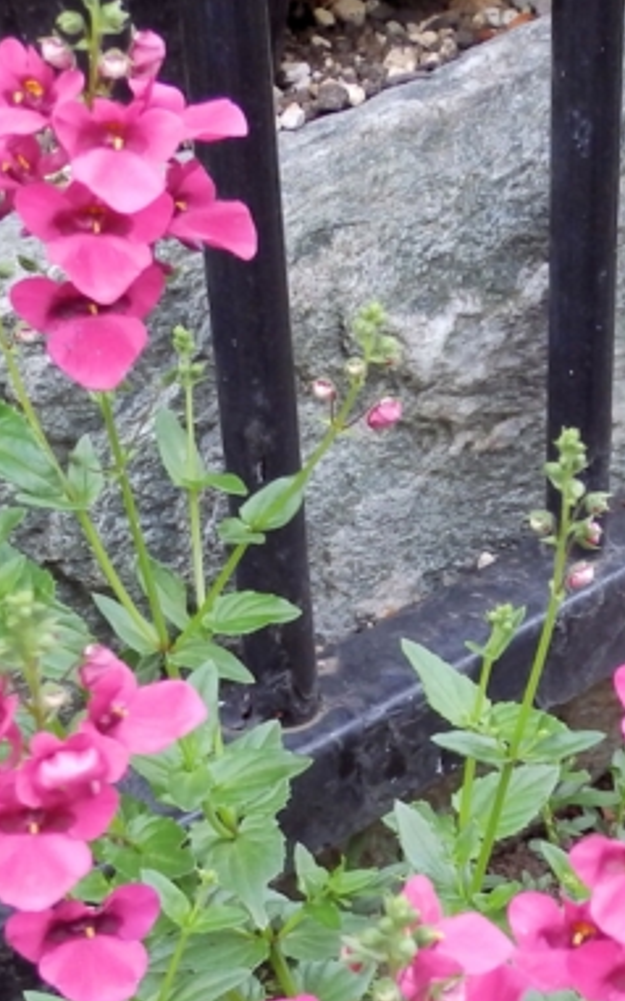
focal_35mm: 49
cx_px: 528
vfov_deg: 40.6
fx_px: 1336
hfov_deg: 25.7
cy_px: 661
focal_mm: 4
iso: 320
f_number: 3.4
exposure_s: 1/30
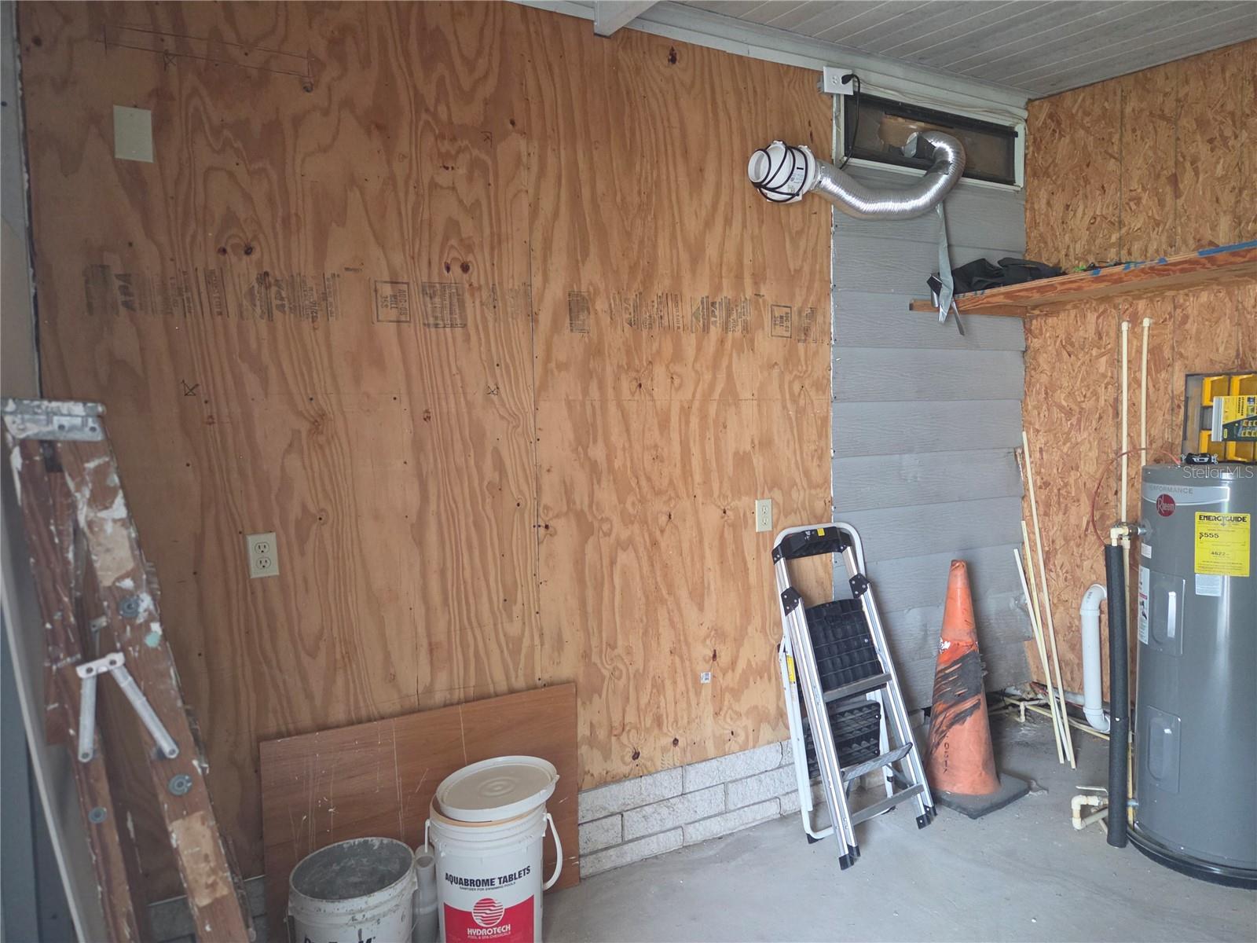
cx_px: 628
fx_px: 835
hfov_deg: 73.9
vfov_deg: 58.9
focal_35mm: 23
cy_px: 472
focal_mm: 5.4
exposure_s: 1/120
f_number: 1.8
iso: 1000
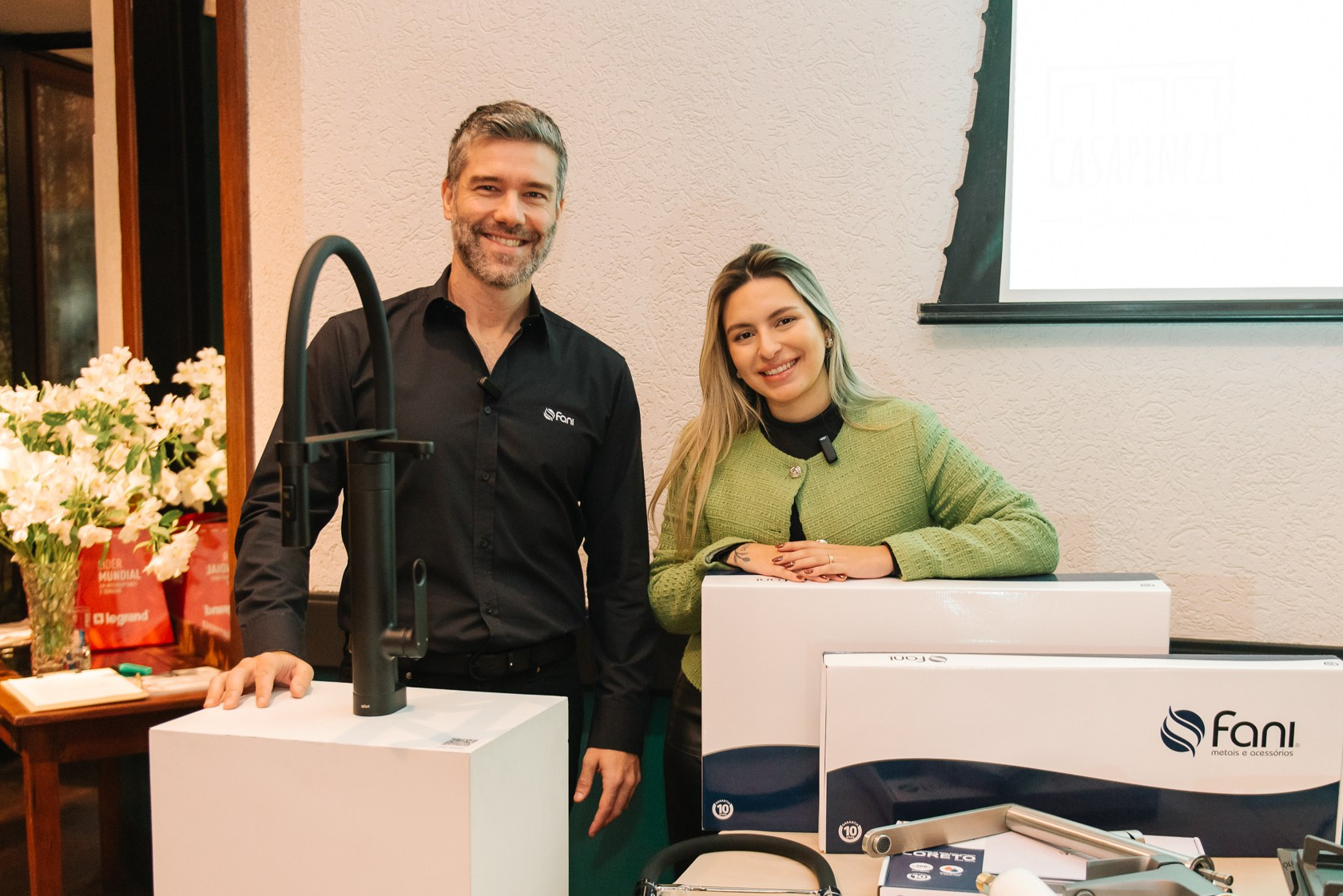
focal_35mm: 41
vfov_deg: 32.6
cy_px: 509
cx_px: 733
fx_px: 1530
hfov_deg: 47.3
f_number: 2.8
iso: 2000
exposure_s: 1/125
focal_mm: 31
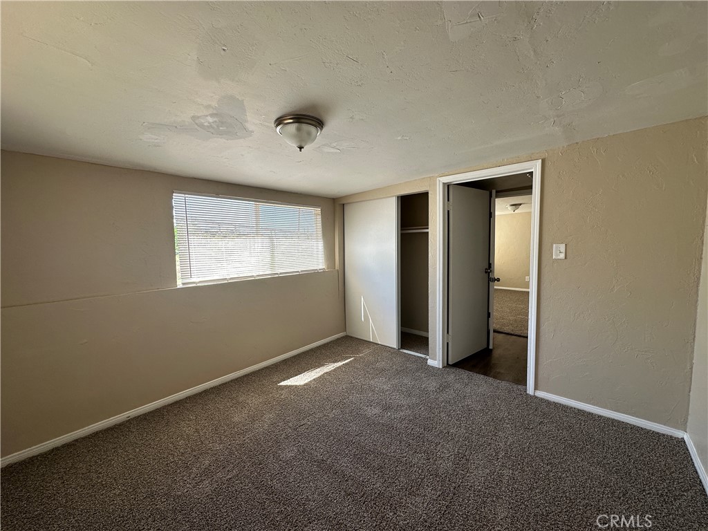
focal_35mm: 14
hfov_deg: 102.1
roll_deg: +1.3
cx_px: 354
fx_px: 286
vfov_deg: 85.7
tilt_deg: -5.2
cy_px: 266
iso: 40
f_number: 2.2
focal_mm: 2.22
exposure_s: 1/139
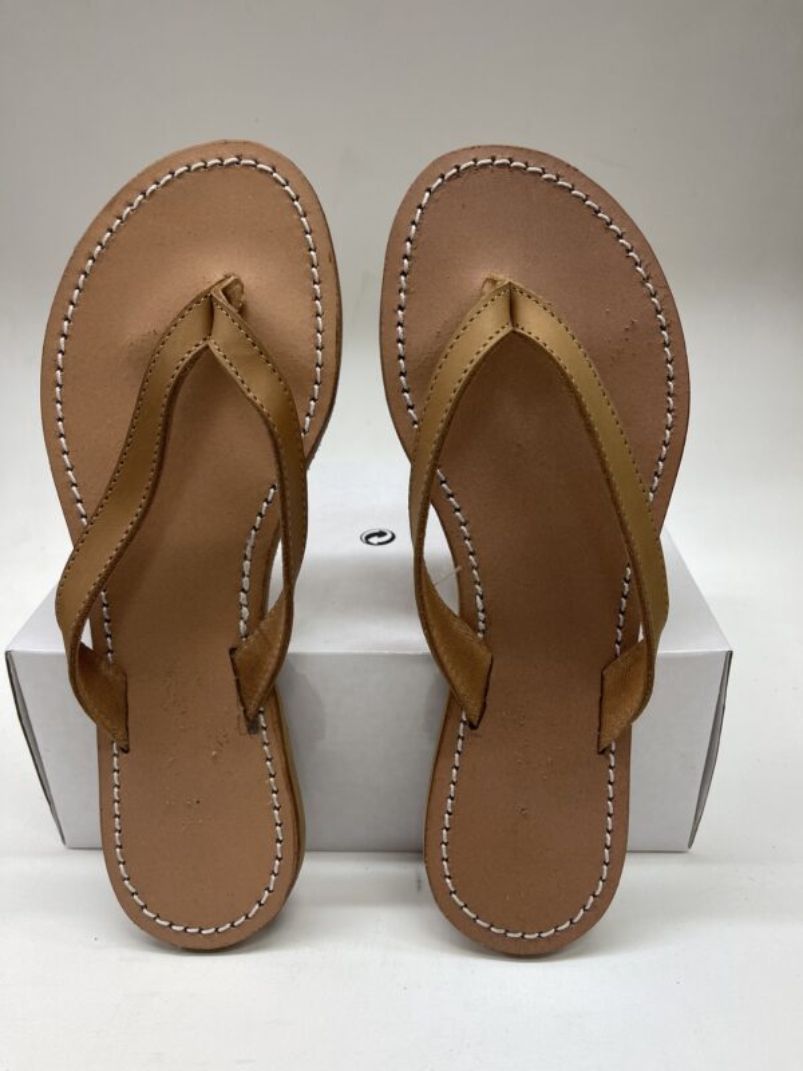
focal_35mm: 26
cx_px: 402
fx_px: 804
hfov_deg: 53.1
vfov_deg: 67.3
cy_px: 536
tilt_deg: -17.6
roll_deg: +0.7
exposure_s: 1/100
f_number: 1.6
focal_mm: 5.1
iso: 125
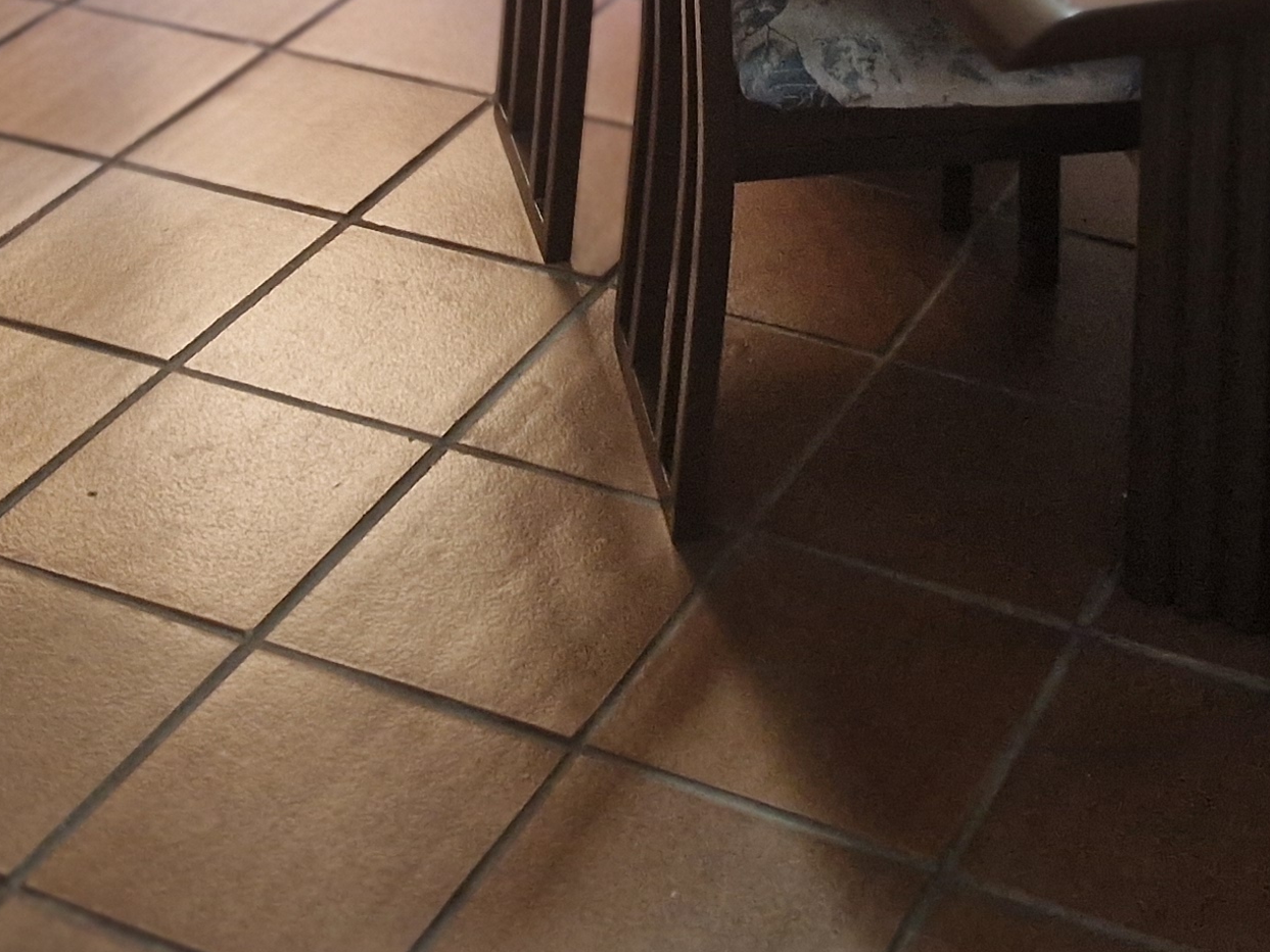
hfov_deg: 26.3
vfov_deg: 17.4
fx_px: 2715
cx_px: 647
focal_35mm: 74
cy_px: -570
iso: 500
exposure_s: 1/60
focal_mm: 5.54
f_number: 1.8
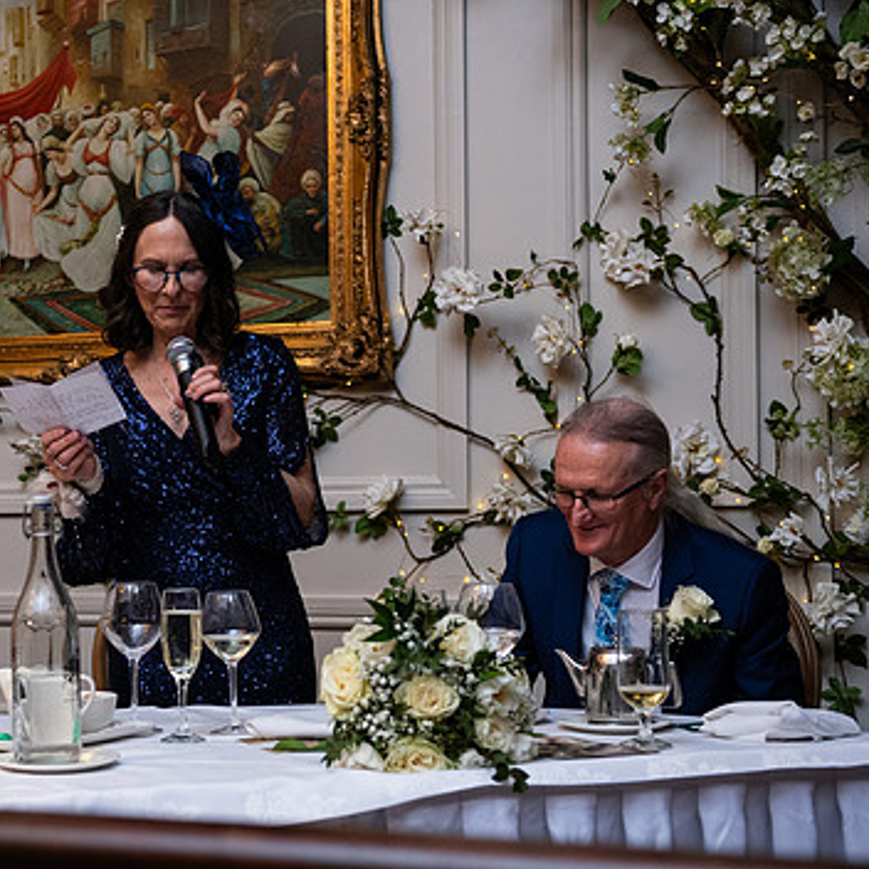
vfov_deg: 27.3
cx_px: 190
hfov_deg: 26.8
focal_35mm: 63
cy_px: 458
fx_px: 1789
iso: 1000
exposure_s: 1/160
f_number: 3.5
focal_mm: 45
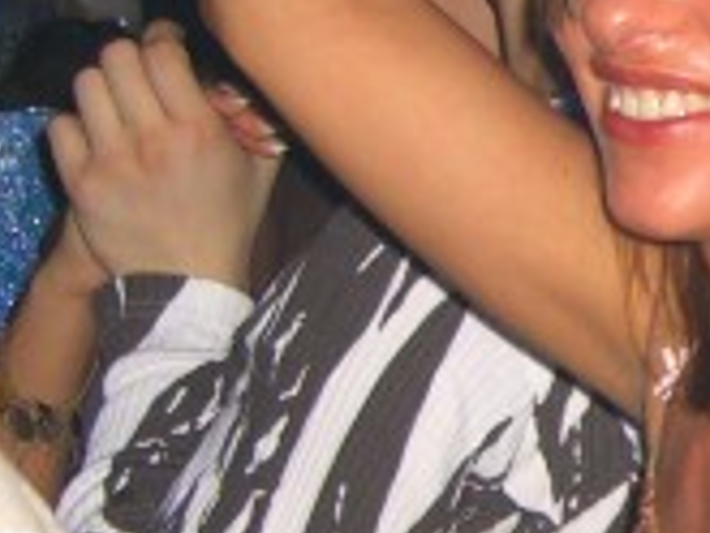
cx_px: 1102
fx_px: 3777
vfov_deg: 8.1
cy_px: 413
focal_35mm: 184
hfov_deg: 10.3
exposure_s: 1/60
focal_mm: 7.9
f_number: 2.8
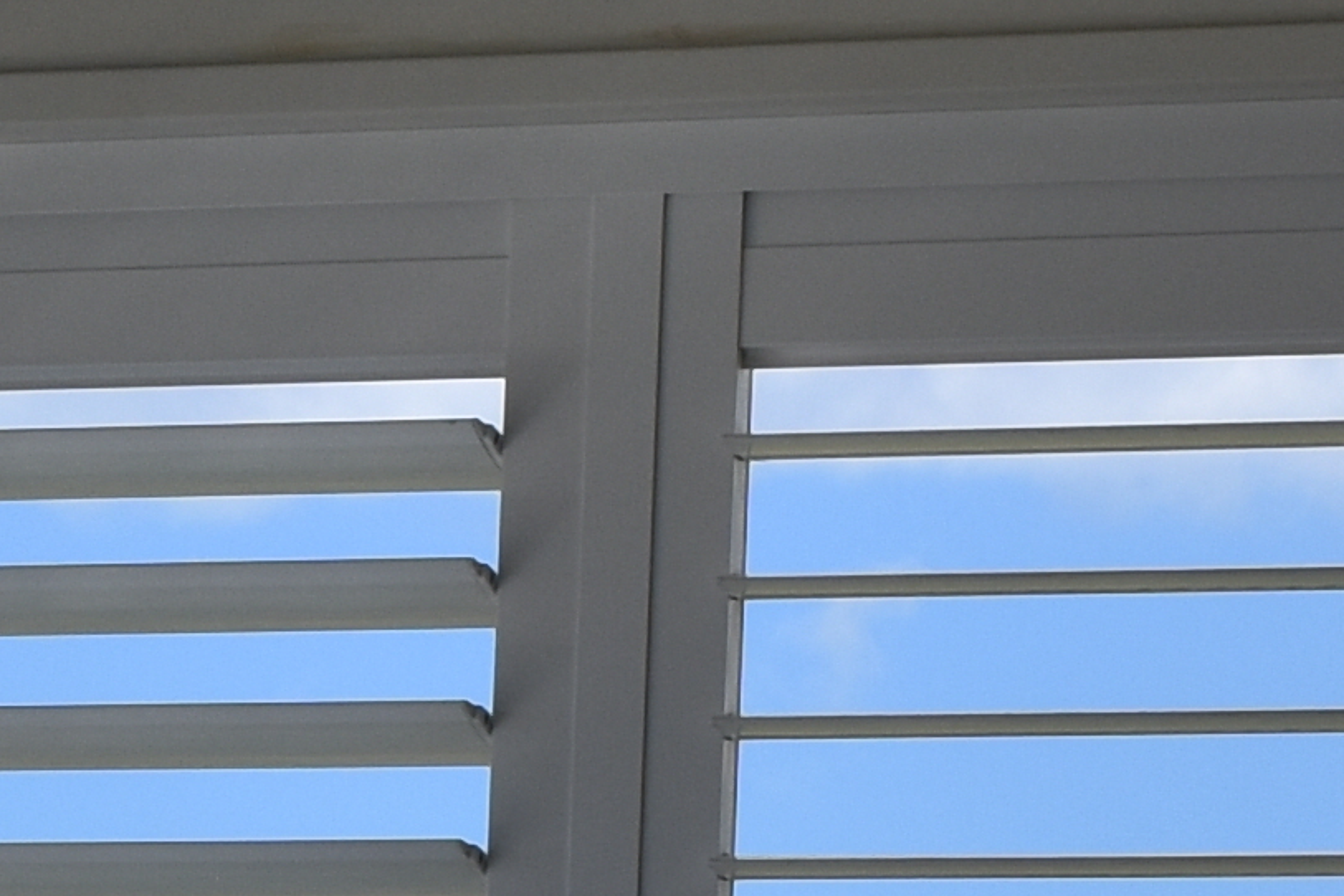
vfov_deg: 4.9
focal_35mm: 277
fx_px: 10329
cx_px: -319
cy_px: 1701
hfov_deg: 7.4
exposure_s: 1/400
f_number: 10
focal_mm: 25
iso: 160
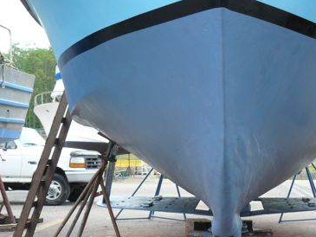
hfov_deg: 24.9
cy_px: 112
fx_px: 712
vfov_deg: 18.9
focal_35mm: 78
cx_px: 210
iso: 200
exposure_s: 1/100
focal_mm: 9.5
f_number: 3.2
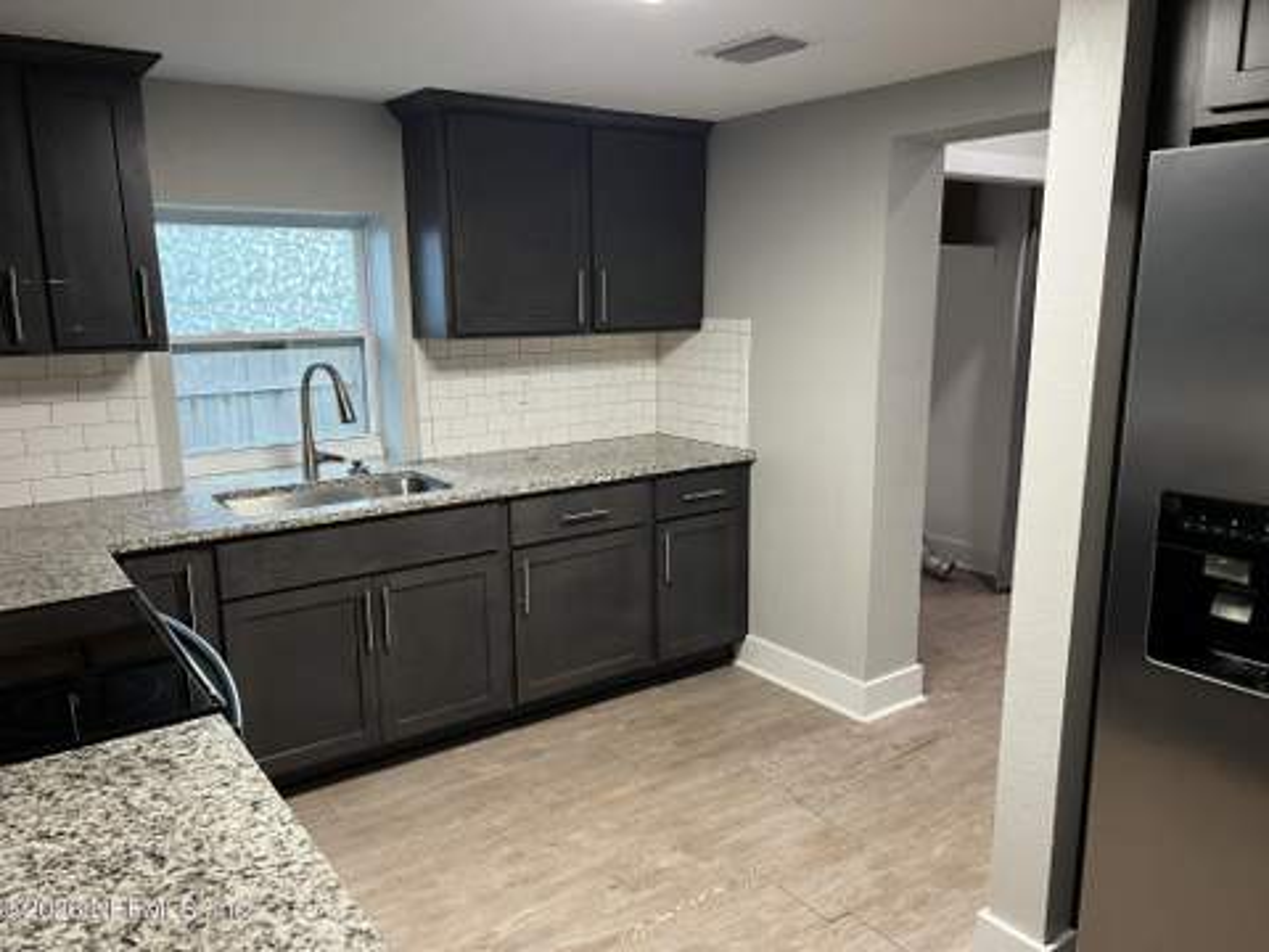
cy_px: 476
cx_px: 634
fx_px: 953
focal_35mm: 26
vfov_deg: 53.1
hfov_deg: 67.3
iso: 100
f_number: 1.5
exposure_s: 1/60
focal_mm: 5.7
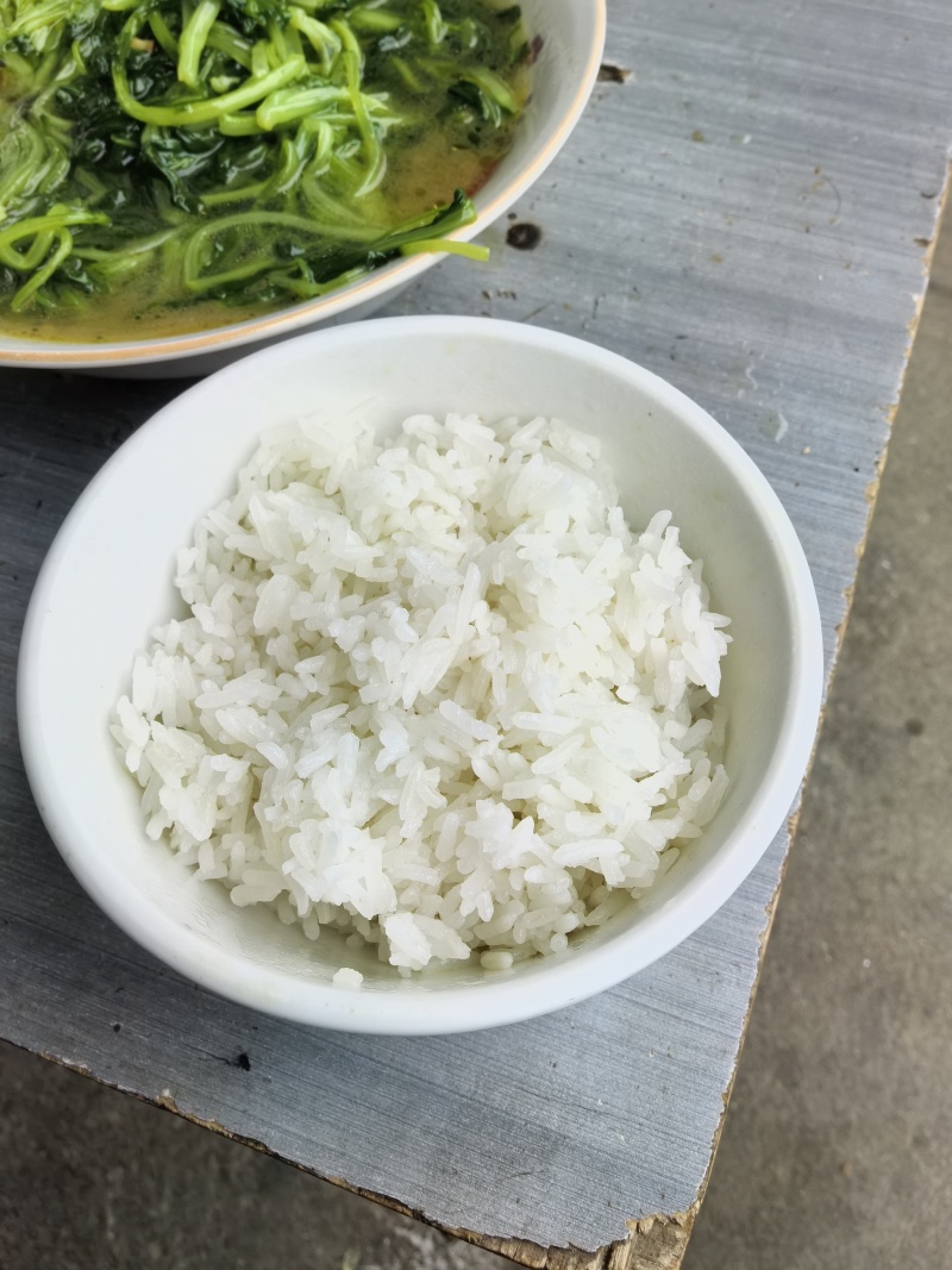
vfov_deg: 65.3
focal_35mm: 27
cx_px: 476
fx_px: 990
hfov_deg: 51.3
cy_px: 635
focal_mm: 5.75
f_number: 4
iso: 64
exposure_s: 1/100
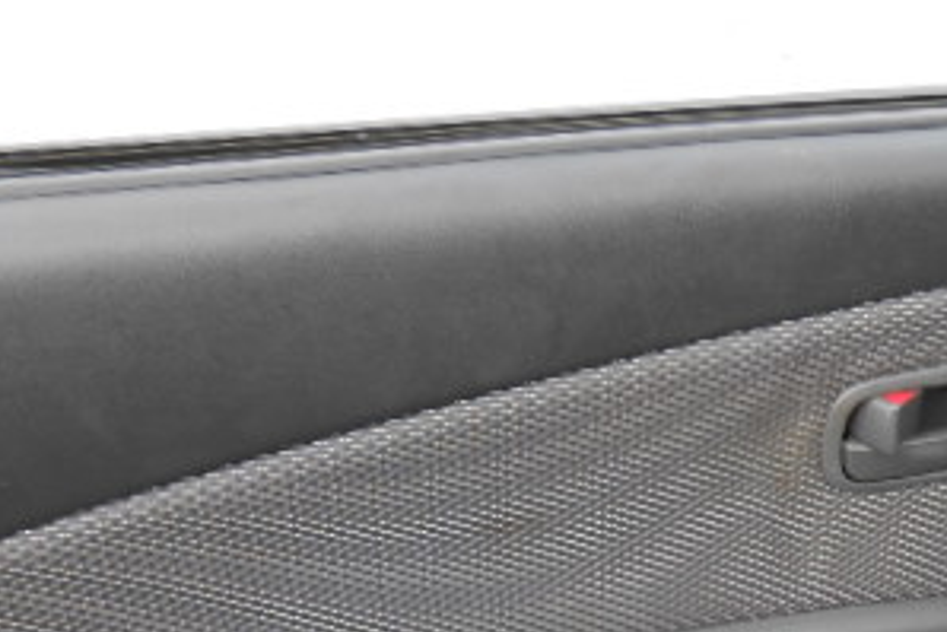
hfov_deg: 33.0
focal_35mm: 58
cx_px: 826
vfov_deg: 23.0
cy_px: 534
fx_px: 1526
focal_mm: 4.6
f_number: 3.5
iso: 80
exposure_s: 1/125
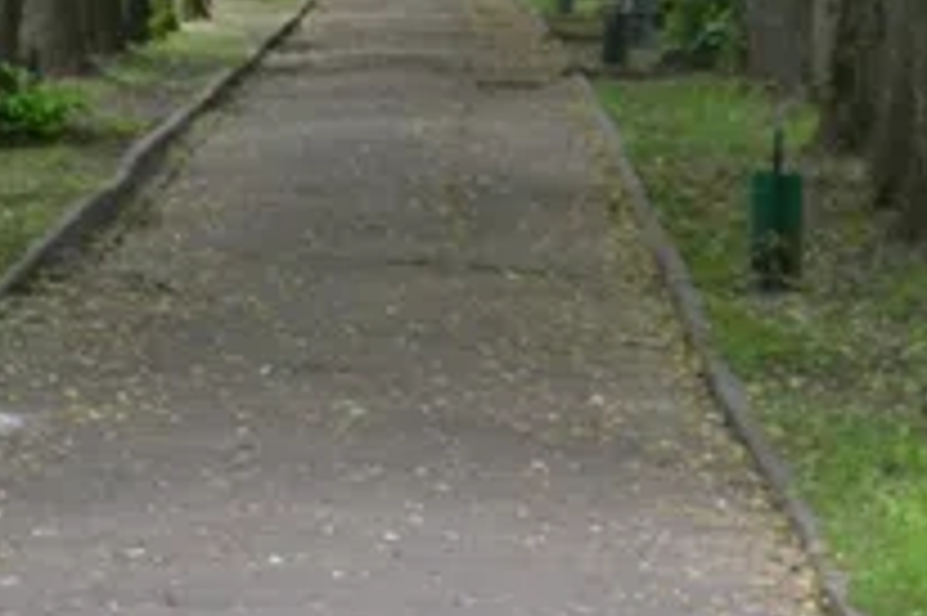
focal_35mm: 239
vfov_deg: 5.7
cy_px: -124
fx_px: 6149
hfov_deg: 8.6
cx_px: 441
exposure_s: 1/200
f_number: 7.1
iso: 1600
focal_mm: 32
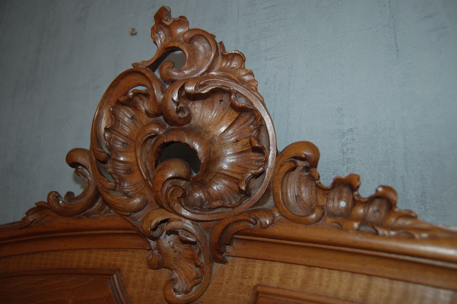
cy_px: 152
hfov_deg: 62.0
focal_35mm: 30
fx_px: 381
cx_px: 228
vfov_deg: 43.5
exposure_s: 1/60
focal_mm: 20
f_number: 3.8
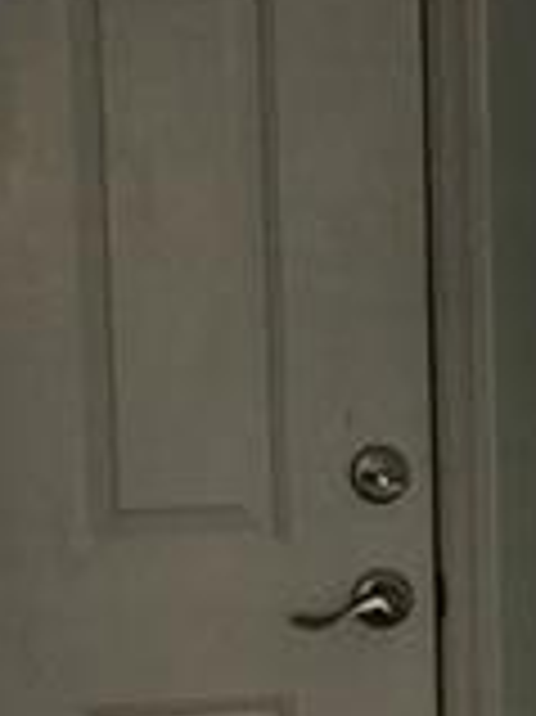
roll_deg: +1.4
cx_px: 820
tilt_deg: -5.6
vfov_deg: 14.1
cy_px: 473
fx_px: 2894
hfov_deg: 10.2
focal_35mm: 140
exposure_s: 1/60
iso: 32
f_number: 2.2
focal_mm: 4.15
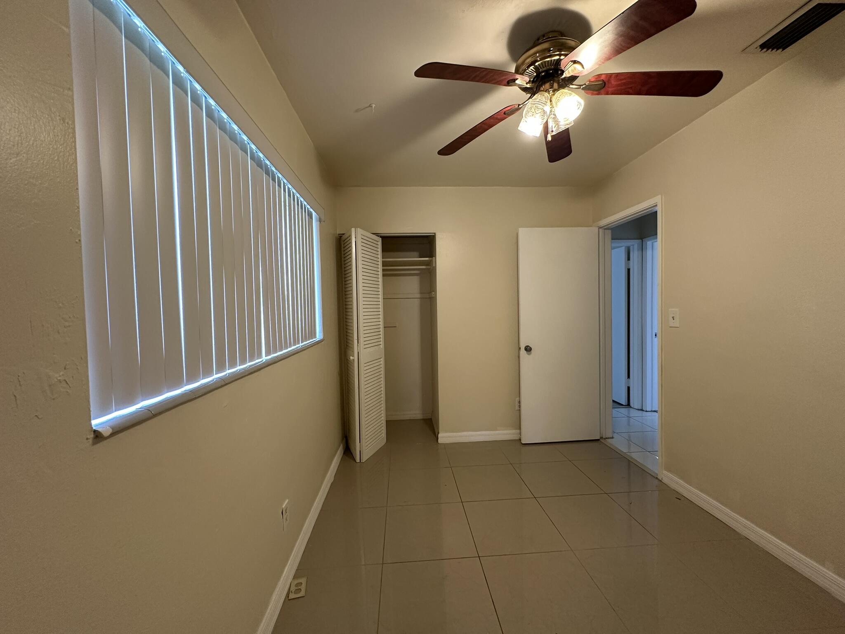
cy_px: 317
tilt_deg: -0.8
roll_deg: +0.8
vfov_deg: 85.7
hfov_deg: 102.1
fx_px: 342
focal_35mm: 14
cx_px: 422
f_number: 2.2
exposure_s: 1/60
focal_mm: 2.22
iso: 200
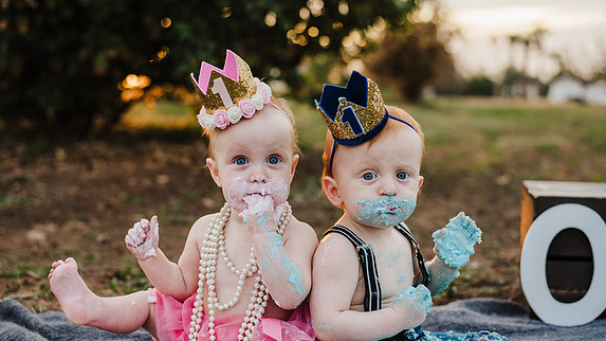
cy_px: 165
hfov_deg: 39.2
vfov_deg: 22.6
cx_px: 306
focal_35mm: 53
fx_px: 851
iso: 400
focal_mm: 50
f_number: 2.8
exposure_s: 1/500
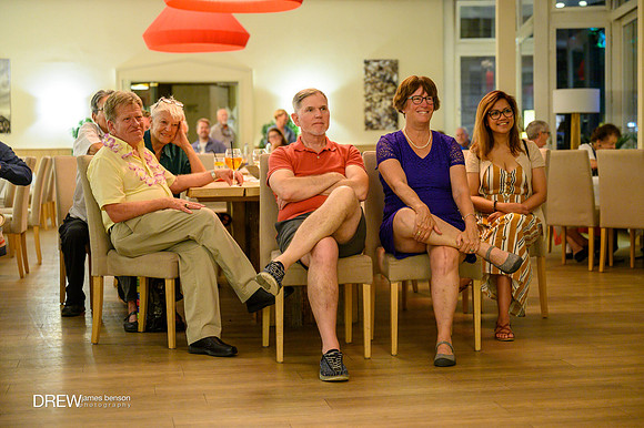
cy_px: 214
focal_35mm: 64
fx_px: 1144
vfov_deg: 21.2
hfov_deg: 31.4
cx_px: 322
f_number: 2.8
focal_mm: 64
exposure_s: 1/60
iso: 2500
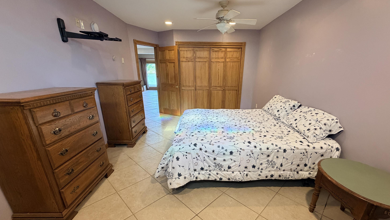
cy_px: 129
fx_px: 165
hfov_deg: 99.3
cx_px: 203
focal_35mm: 16
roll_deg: -0.2
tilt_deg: -19.7
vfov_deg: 66.6
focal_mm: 2.22
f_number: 2.2
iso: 320
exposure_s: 1/60
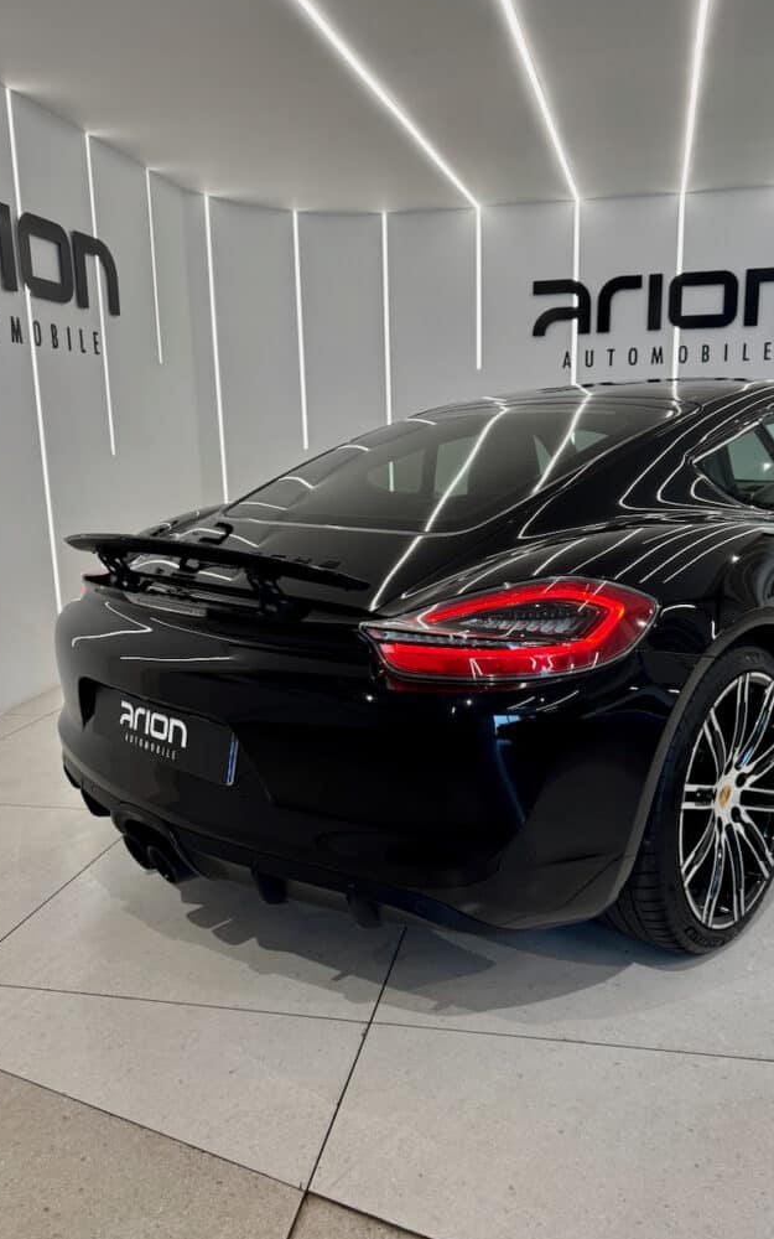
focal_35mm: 27
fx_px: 911
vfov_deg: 68.4
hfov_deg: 46.0
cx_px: 415
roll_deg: -0.2
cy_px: 626
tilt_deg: -11.5
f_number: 1.78
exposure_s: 1/100
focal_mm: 6.76
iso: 125
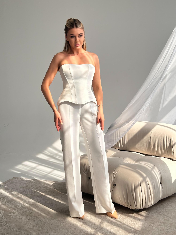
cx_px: 88
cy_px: 118
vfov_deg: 39.7
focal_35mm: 48
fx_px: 325
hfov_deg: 30.3
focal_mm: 6.86
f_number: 1.78
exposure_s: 1/1613
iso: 64
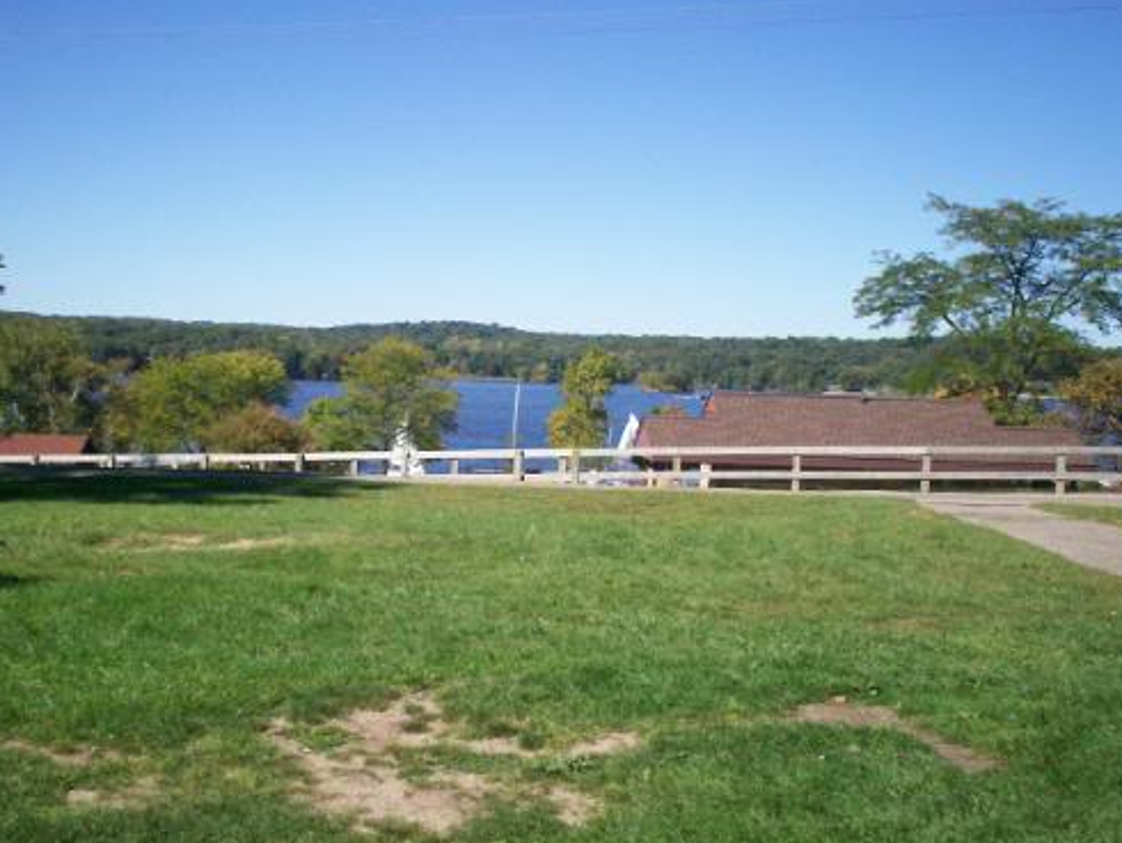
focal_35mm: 47
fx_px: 1524
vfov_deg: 30.9
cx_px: 495
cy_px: 428
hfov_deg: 40.4
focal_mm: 6
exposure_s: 1/571
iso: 100
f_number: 4.5
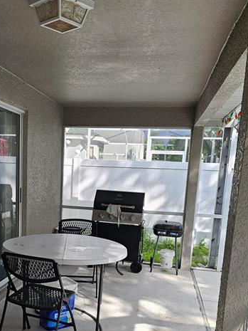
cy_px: 226
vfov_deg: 48.0
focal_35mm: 38
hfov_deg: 37.3
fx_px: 363
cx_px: 80
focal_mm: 6.3
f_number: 1.7
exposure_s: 1/180
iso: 32
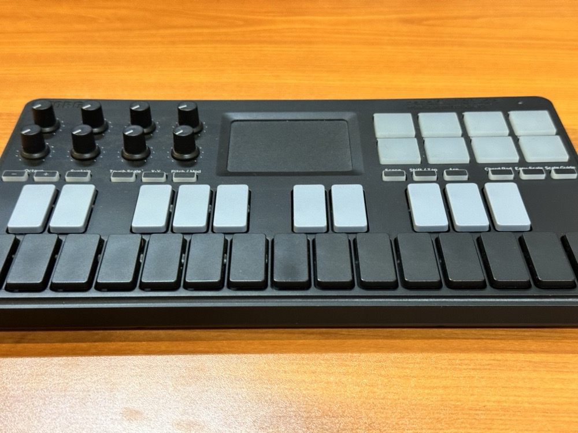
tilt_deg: -36.7
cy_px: 216
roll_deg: -0.5
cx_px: 289
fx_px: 801
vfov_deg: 30.3
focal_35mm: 48
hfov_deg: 39.7
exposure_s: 1/40
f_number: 1.78
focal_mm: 6.86
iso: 500
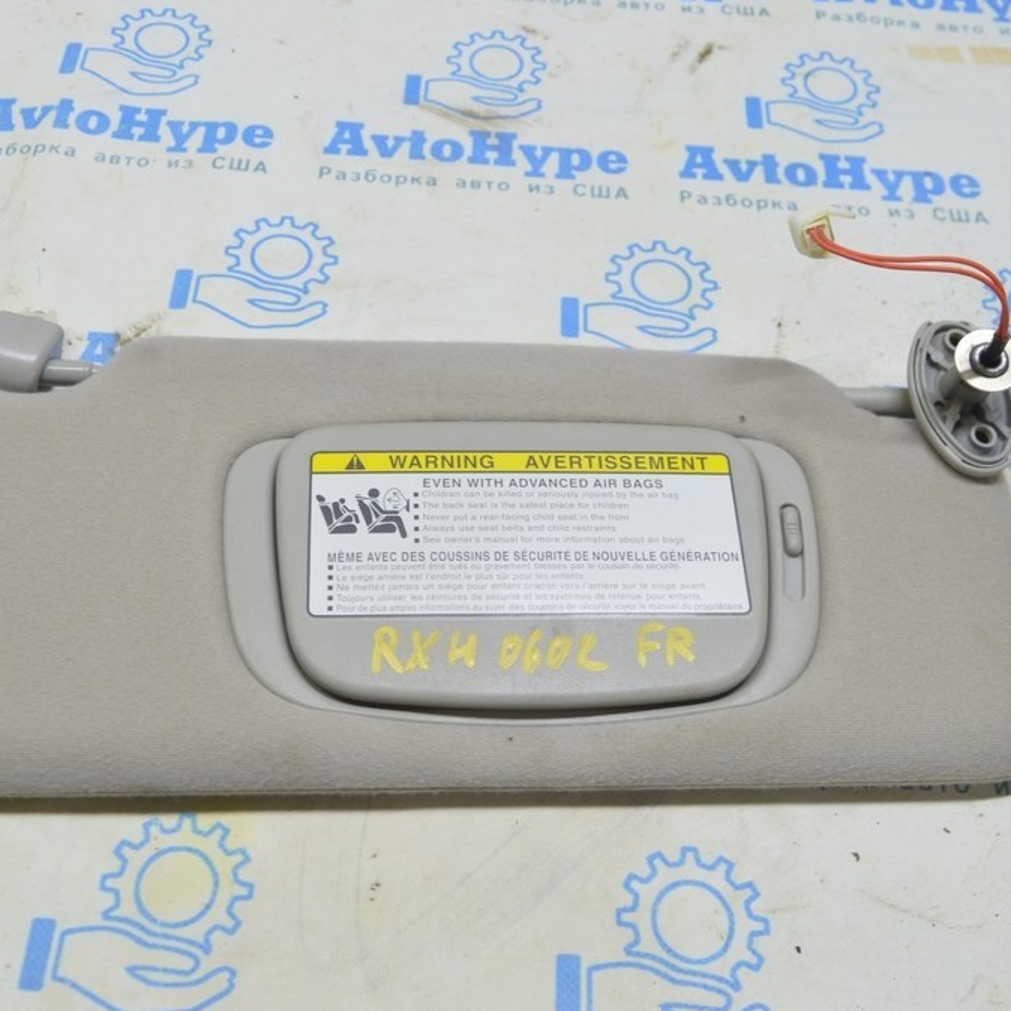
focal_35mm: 41
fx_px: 1343
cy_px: 505
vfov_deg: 41.3
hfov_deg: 41.1
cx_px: 417
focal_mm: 21
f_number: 5.6
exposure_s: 1/20
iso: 400
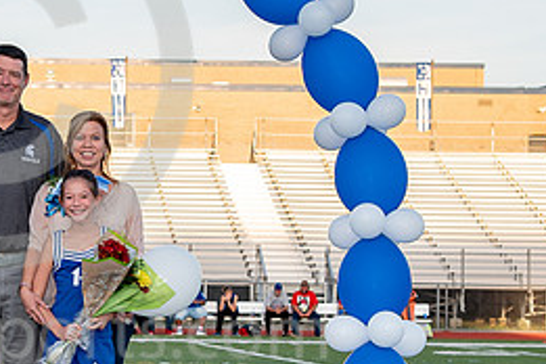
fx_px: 2411
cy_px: 194
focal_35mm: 159
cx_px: 30
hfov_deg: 12.8
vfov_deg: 8.6
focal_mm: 52
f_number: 5.6
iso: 100
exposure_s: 1/125
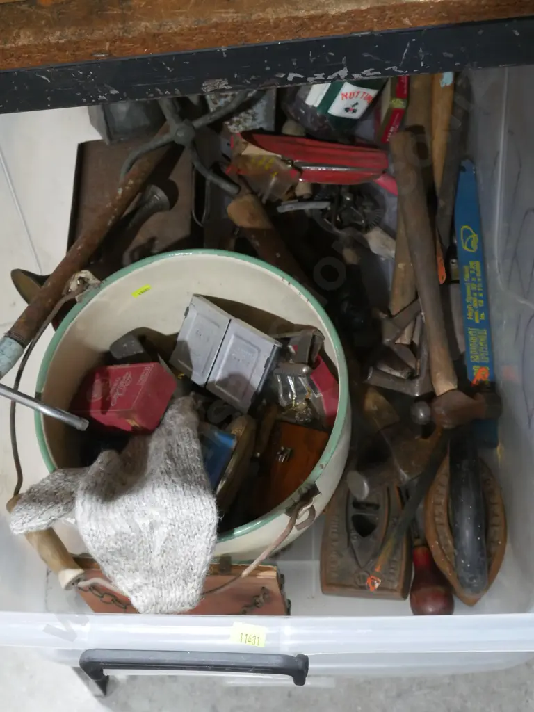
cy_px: 356
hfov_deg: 37.7
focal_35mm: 38
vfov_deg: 49.0
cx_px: 267
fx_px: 782
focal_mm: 19
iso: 3200
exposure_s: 1/50
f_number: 7.1
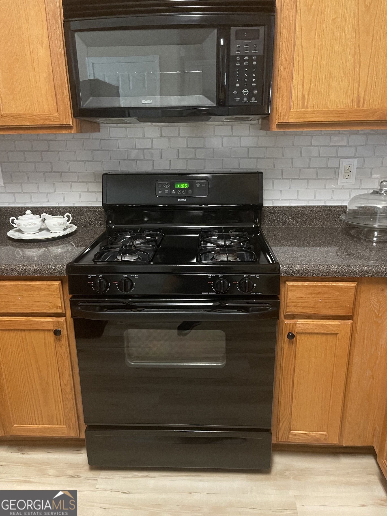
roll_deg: +1.1
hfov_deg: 54.9
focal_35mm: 25
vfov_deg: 69.4
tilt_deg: -18.3
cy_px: 258
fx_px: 373
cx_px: 194
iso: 800
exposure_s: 1/30
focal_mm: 5.1
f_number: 1.6
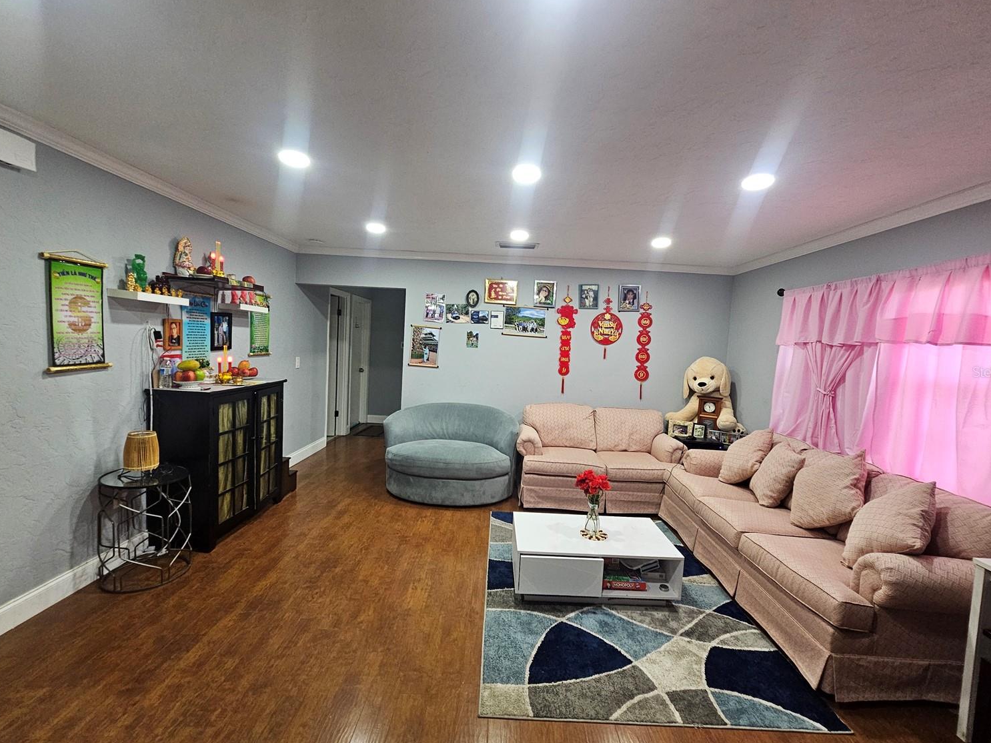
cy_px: 372
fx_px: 401
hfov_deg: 102.1
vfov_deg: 85.7
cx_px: 502
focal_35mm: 14
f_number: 2.2
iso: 320
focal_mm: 2.2
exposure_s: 1/60
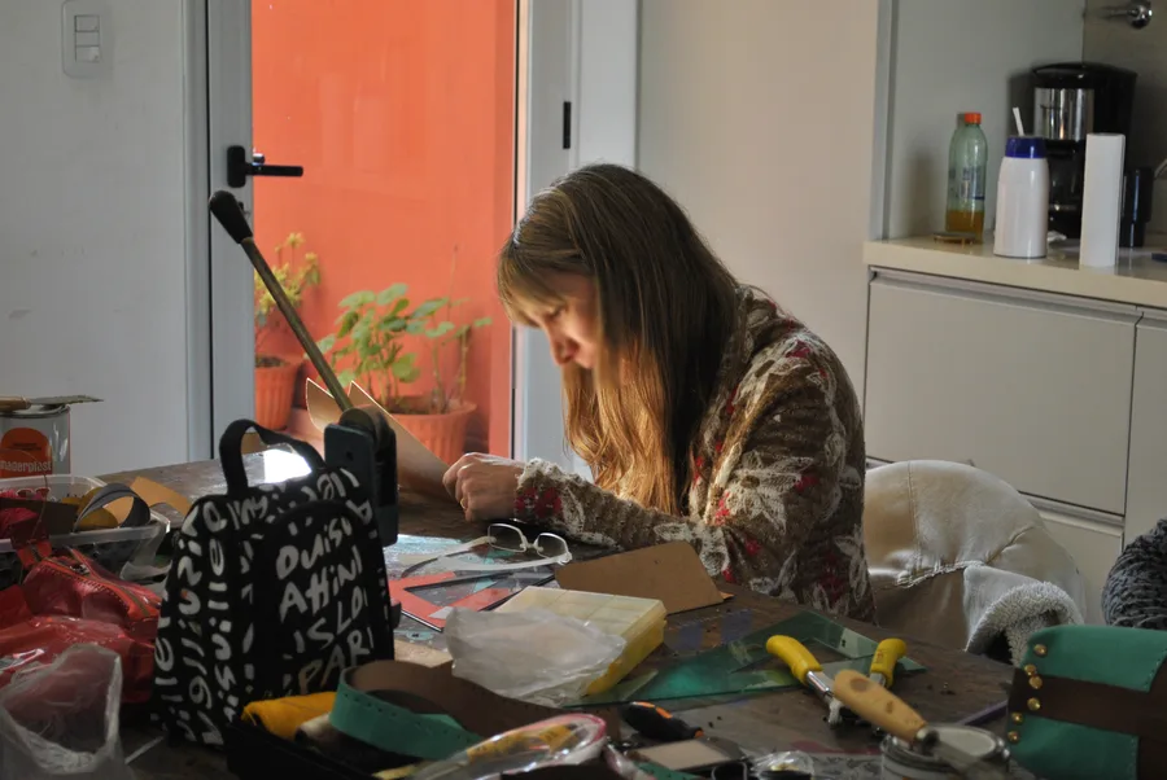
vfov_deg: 19.0
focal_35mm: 72
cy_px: 390
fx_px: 2336
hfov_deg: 28.0
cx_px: 584
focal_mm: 48
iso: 320
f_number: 5.6
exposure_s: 1/60
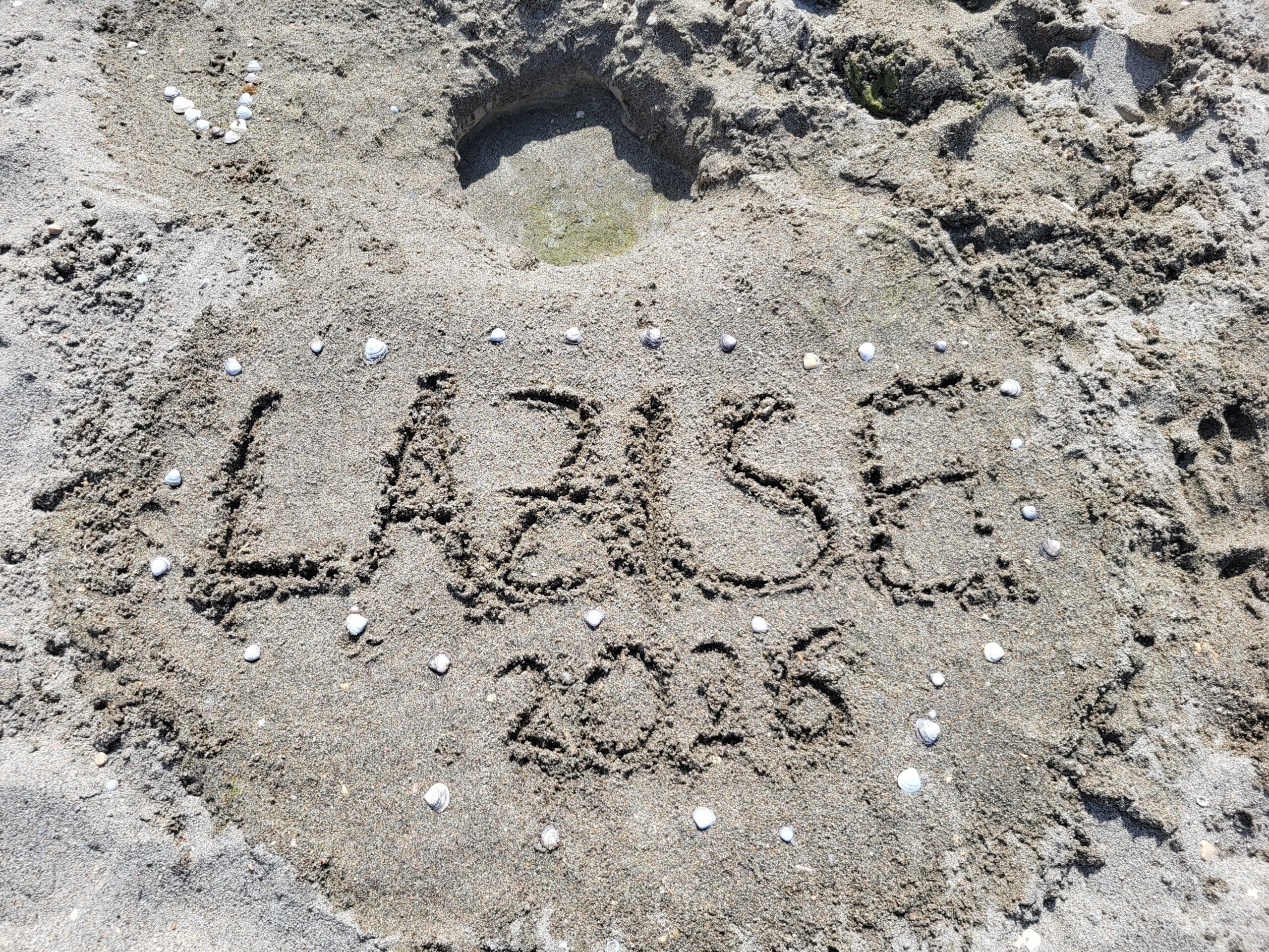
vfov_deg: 53.1
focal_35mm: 26
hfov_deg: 67.3
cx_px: 634
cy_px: 476
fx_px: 953
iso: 40
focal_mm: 5.4
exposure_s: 1/2000
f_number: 1.8
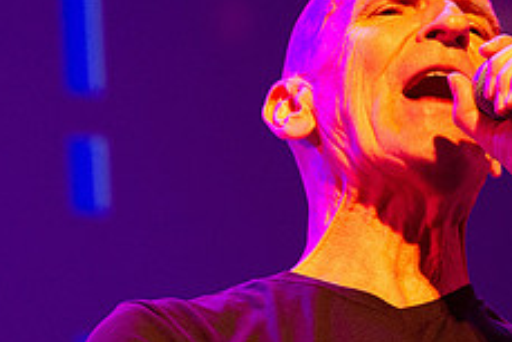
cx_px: 389
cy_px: 194
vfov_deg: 2.7
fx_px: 7201
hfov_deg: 4.1
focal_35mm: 506
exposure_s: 1/125
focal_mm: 200
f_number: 7.1
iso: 8000
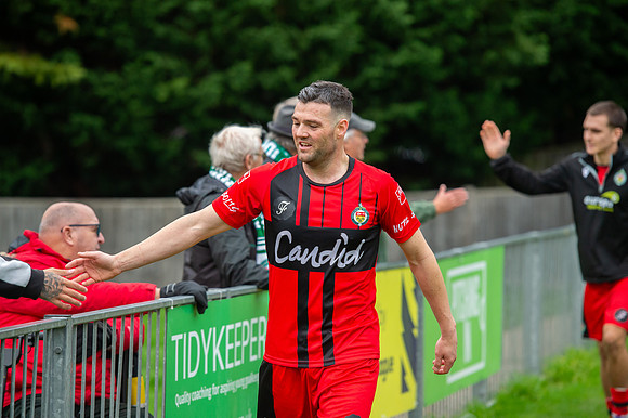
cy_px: 209
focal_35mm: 170
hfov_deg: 12.1
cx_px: 314
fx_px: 2964
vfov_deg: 8.1
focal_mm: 170
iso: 1600
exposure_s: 1/800
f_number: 3.5
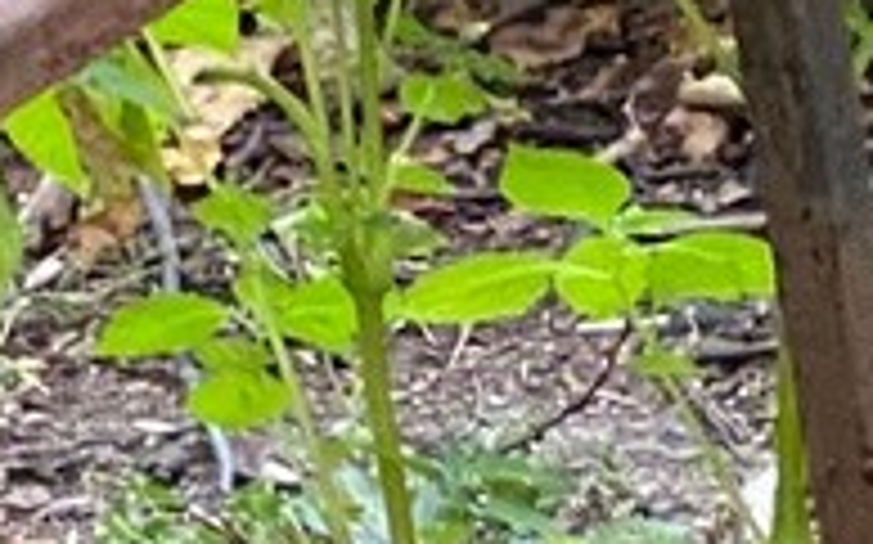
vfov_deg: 3.2
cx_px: 2902
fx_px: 9725
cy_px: -139
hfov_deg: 4.8
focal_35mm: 409
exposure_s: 1/86
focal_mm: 6
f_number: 2
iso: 160
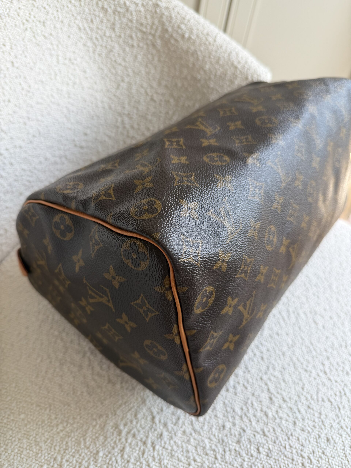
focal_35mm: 24
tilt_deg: -45.0
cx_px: 176
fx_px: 324
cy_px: 234
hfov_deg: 56.8
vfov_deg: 71.6
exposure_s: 1/227
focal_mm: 6.76
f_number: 1.78
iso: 64
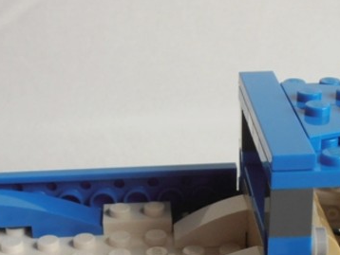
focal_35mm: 93
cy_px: 224
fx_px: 914
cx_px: 217
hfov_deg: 21.0
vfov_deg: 15.7
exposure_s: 1/200
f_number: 3.9
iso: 80
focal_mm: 6.61
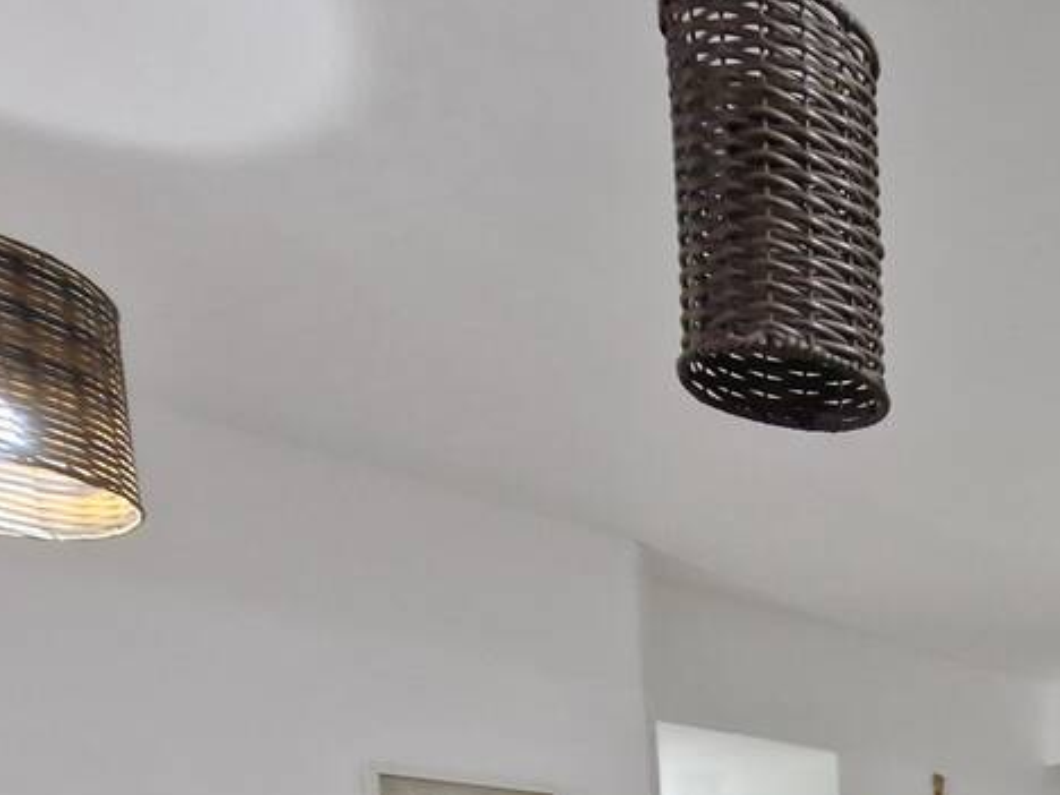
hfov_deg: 36.6
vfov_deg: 27.8
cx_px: 1259
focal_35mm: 40
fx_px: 1225
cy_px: 1110
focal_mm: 1.74
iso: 320
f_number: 2.2
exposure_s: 1/40
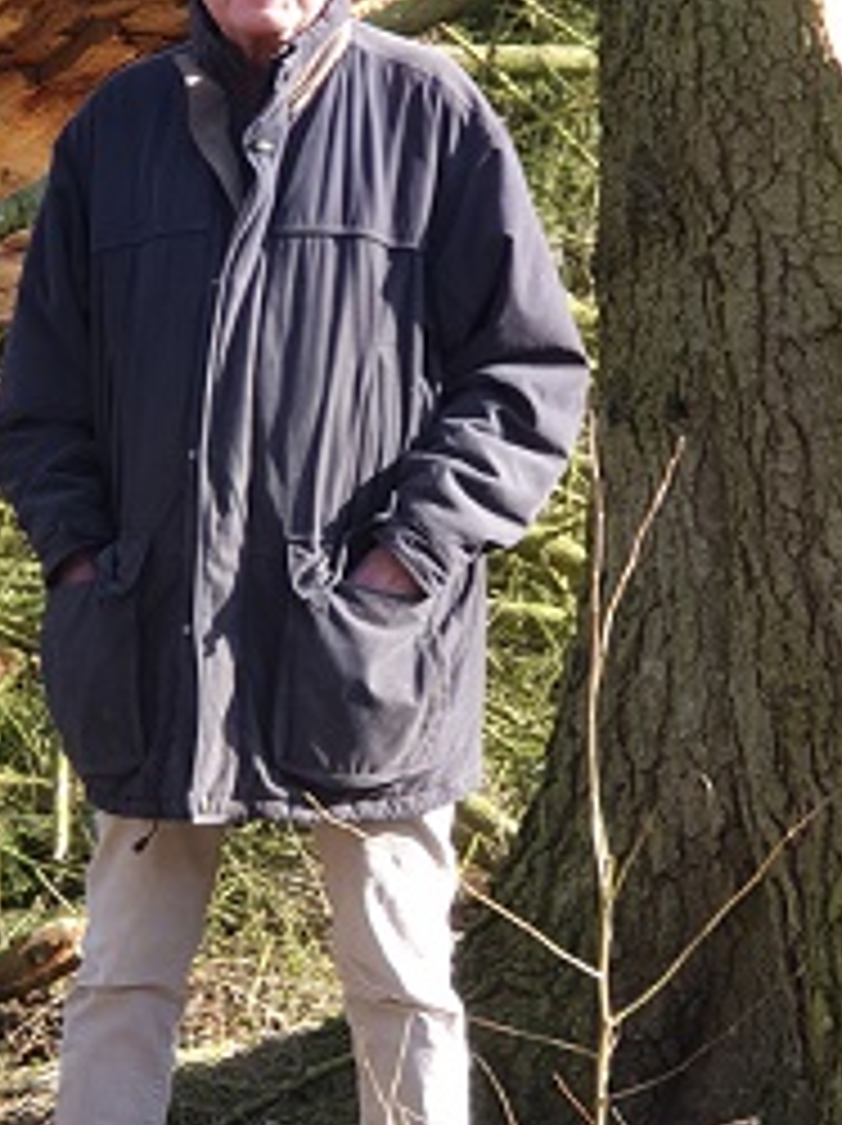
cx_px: 545
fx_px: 4256
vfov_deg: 15.0
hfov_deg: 11.3
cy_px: 299
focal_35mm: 131
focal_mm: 6
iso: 100
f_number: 2.4
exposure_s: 1/155
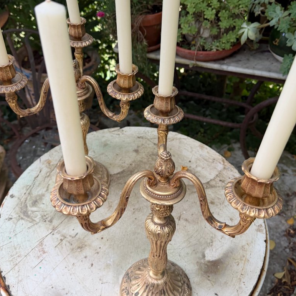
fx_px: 319
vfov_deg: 49.6
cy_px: 131
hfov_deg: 49.7
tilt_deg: -41.0
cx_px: 144
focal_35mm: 33
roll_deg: -1.2
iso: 250
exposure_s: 1/60
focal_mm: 6.76
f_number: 1.78
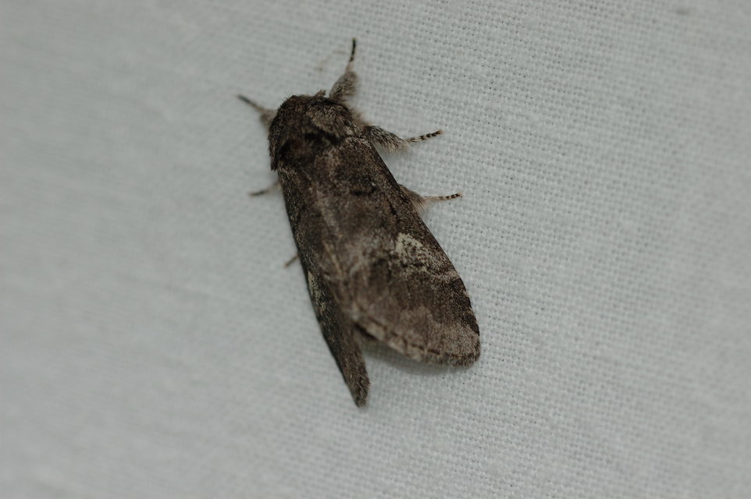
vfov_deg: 8.7
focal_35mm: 158
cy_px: 250
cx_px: 376
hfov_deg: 13.0
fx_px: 3283
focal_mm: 105
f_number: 7.1
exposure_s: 1/250
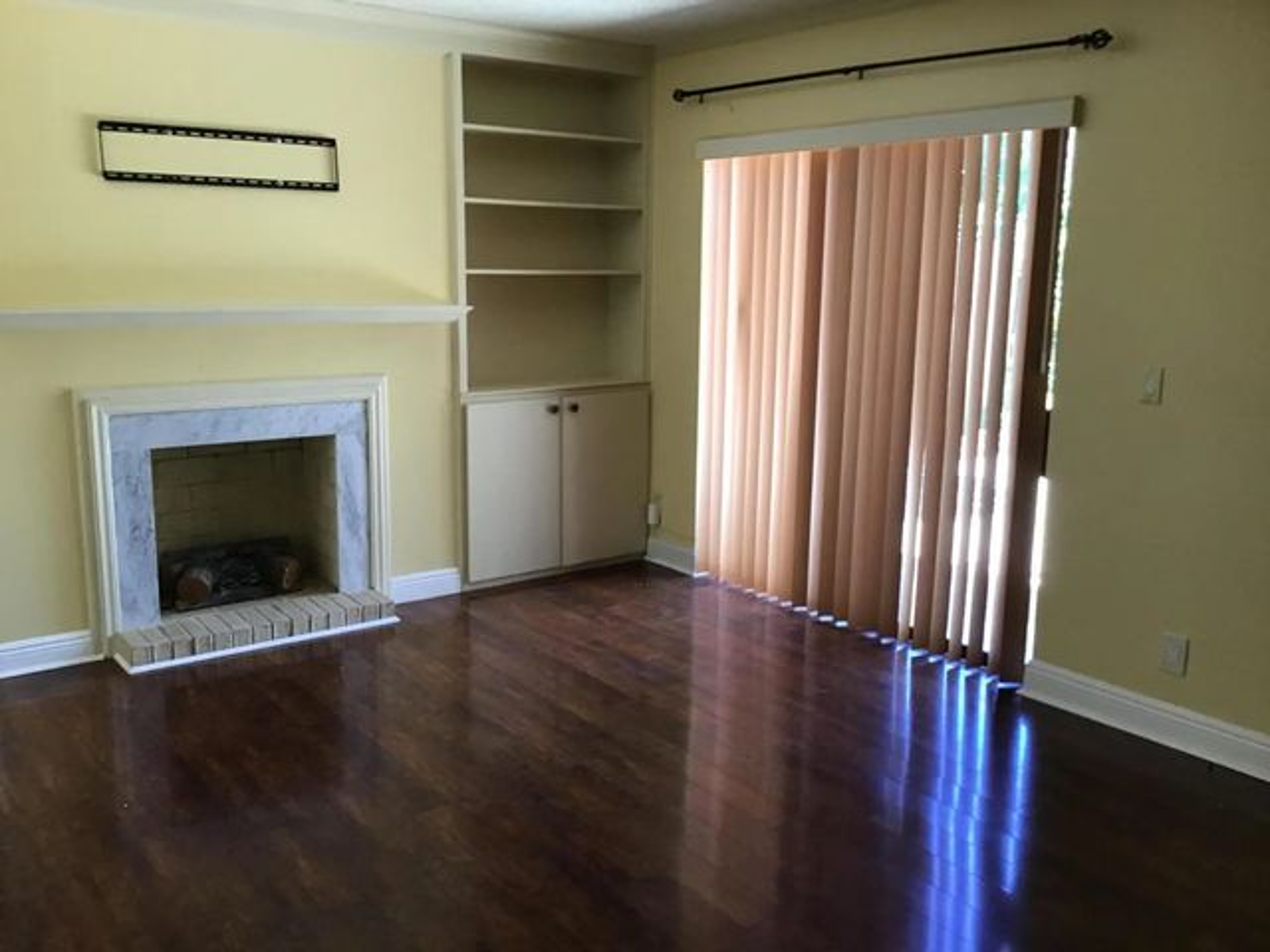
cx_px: 635
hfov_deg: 58.4
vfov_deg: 45.4
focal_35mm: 31
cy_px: 476
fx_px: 1137
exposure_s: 1/30
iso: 80
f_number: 2.4
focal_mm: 3.3
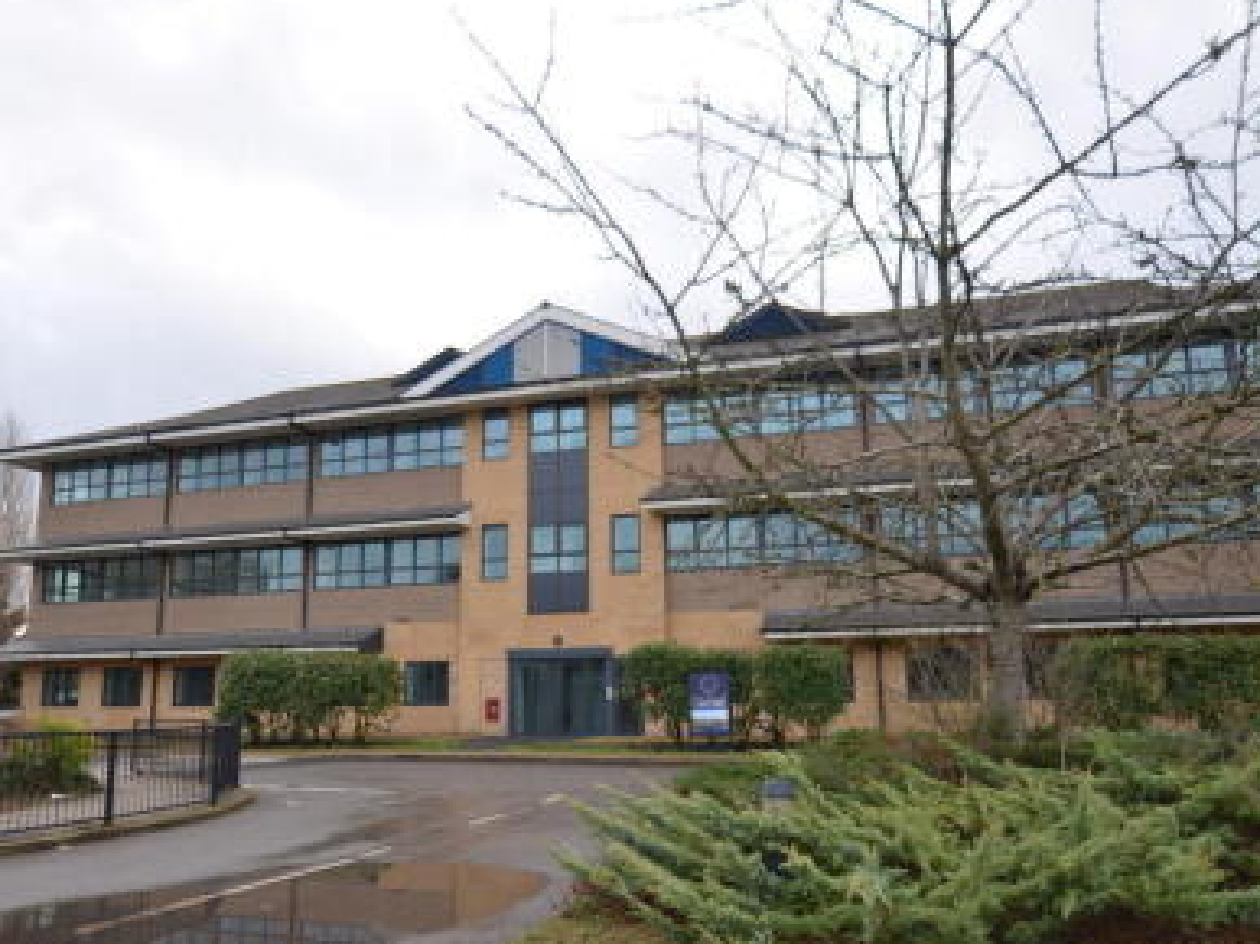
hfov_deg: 66.1
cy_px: 493
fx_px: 968
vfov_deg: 52.0
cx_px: 619
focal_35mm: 27
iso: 100
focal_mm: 15
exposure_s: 1/200
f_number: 4
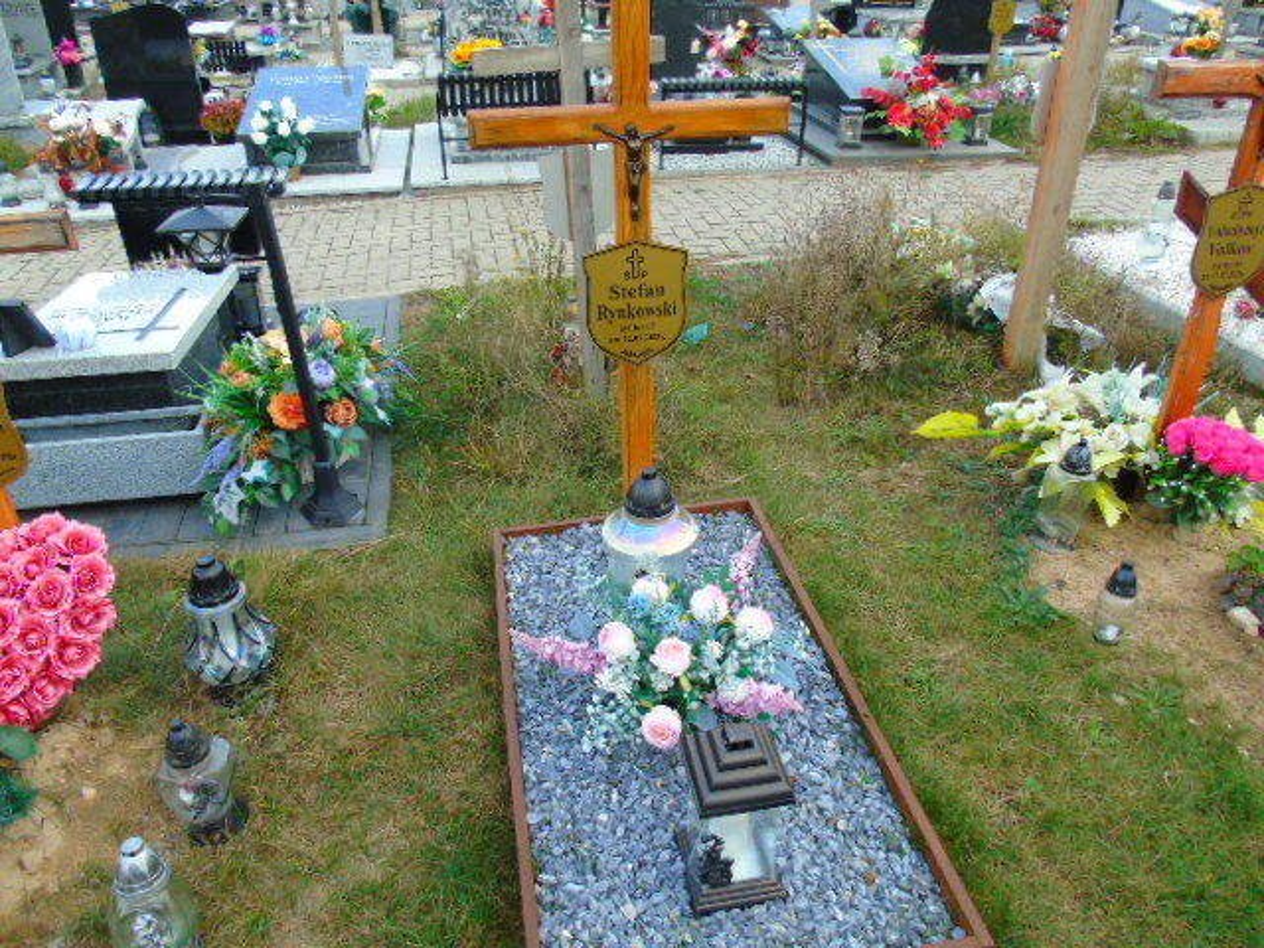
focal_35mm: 25
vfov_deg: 54.9
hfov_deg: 69.4
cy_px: 474
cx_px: 632
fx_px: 913
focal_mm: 4.4
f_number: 3.4
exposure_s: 1/100
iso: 80
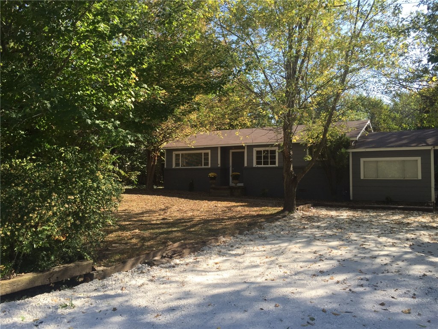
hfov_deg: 61.7
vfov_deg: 48.2
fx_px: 367
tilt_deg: +2.4
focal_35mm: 29
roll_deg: -0.1
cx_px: 219
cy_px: 164
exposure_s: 1/638
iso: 32
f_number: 2.2
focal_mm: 4.15
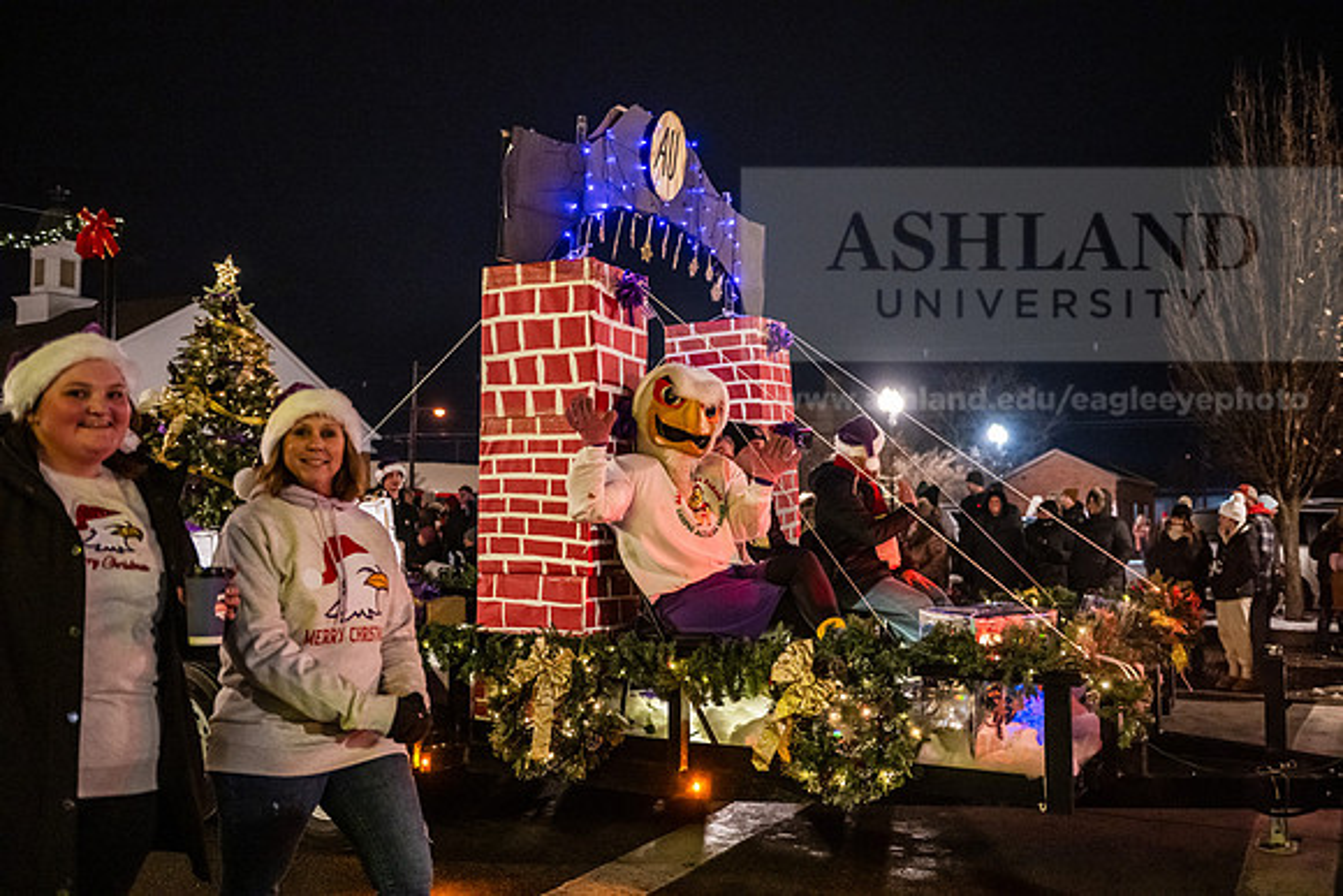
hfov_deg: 55.8
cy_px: 448
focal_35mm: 34
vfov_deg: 38.9
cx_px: 672
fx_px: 1269
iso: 5000
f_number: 2.8
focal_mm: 34
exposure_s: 1/200
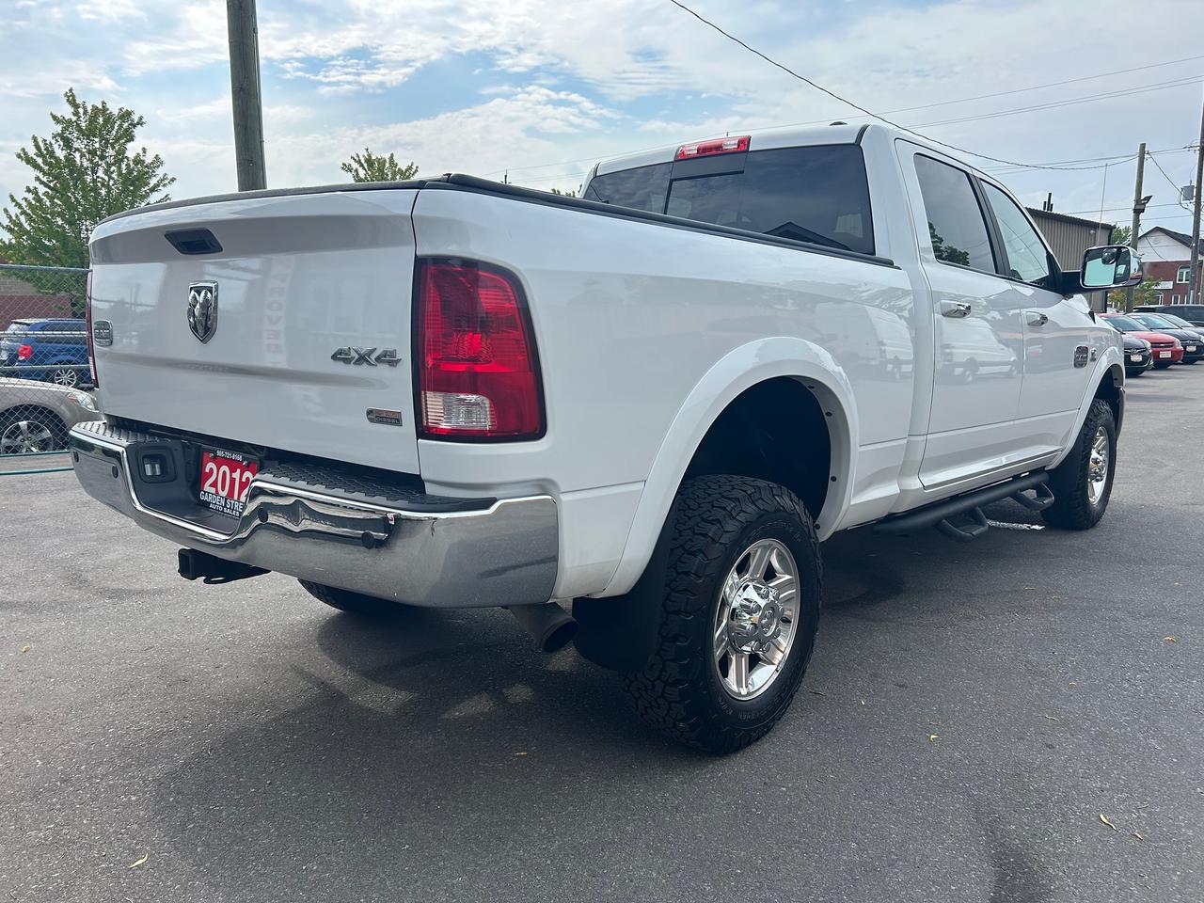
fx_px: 904
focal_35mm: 26
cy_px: 452
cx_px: 602
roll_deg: +1.2
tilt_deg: -8.0
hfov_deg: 67.3
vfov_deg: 53.1
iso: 50
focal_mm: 5.7
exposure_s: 1/3356
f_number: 1.5
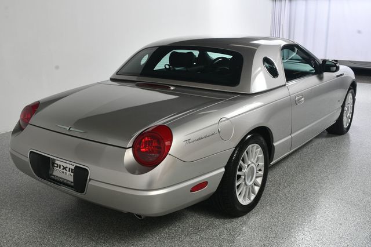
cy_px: 124
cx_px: 186
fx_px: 371
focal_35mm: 36
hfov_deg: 53.2
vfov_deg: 36.8
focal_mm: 24
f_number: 11
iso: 100
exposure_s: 1/160
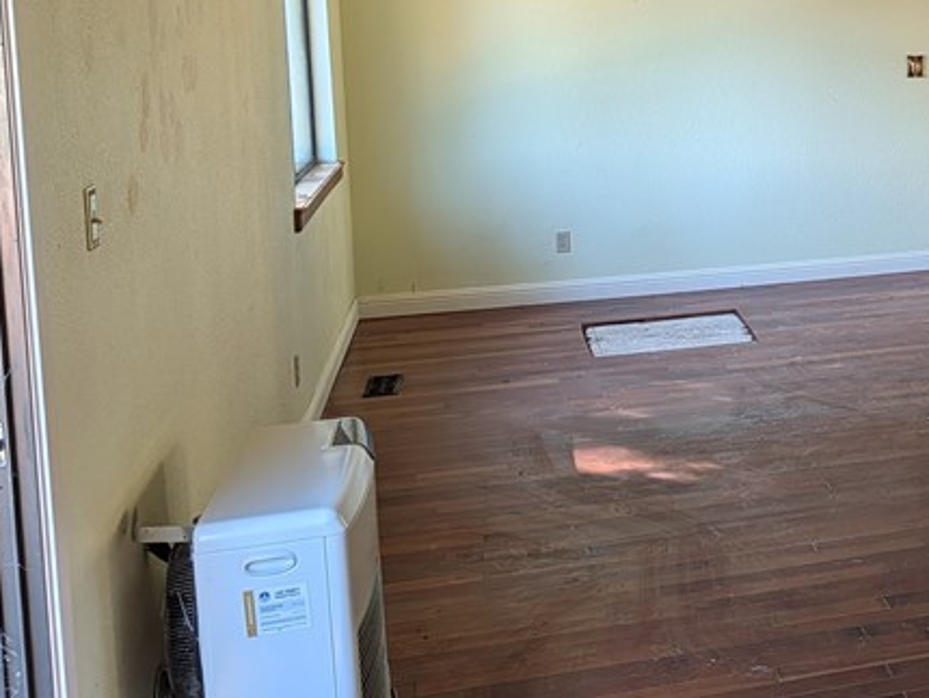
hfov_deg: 29.6
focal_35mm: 57
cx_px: 1077
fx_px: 1531
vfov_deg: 25.2
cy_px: 121
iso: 18
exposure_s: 1/92.2
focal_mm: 6.9
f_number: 1.68
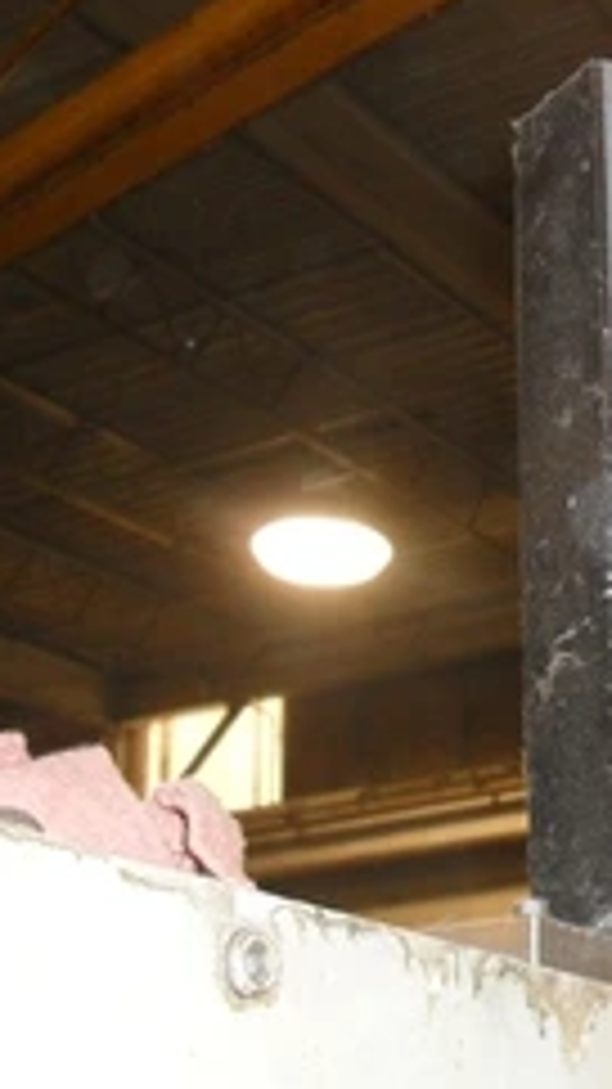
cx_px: 878
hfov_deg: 17.5
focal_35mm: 63
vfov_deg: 33.3
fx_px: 1819
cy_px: 580
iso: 200
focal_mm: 6.3
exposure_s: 1/45
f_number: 3.2
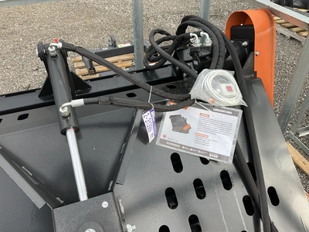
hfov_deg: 61.7
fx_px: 259
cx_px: 154
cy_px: 116
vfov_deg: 48.2
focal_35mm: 29
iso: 20
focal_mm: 3
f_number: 1.8
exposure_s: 1/137
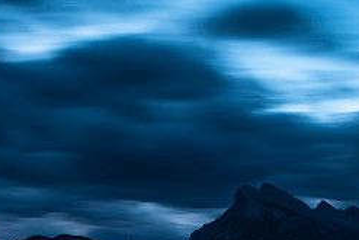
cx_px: 243
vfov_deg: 21.6
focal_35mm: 61
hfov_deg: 32.6
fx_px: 609
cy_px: 235
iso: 64
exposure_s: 30
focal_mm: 26
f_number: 11
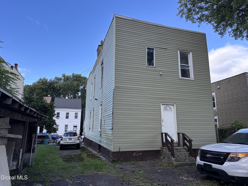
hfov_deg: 71.6
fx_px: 172
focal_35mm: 24
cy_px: 93
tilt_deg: +10.7
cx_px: 124
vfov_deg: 56.8
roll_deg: -0.8
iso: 80
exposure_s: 1/935
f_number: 1.78
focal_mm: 6.86
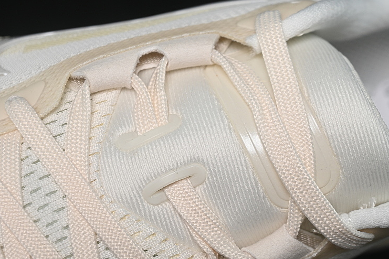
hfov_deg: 19.4
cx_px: 270
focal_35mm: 105
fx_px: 1134
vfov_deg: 13.0
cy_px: 136
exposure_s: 1/60
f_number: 6.3
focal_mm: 48
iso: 160
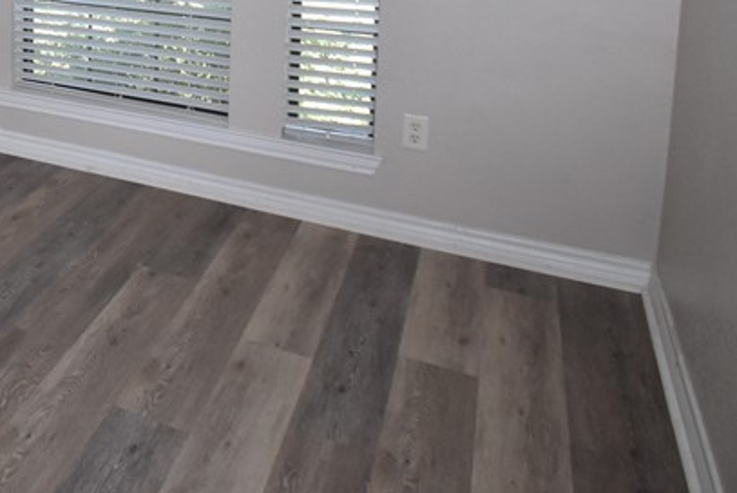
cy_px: -56
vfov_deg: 29.9
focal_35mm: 40
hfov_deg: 38.0
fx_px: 819
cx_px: -120
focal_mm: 10
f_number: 4.5
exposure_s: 1/200
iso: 800
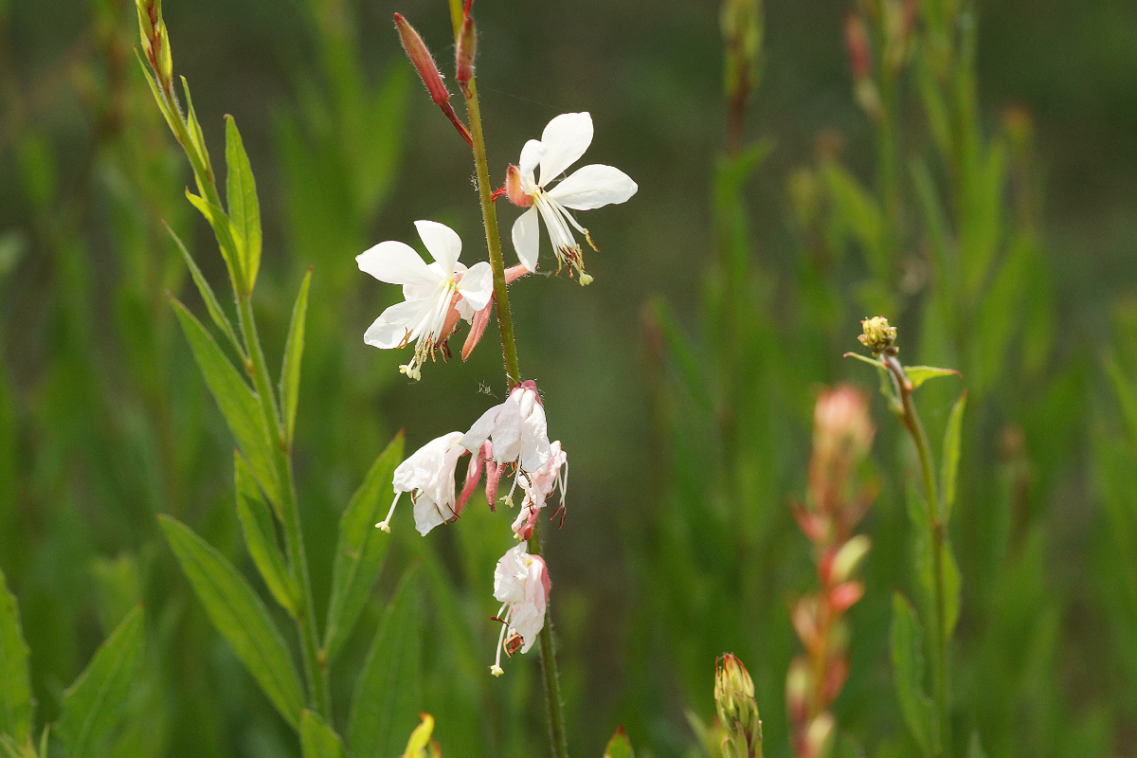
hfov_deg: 13.7
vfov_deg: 9.1
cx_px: 568
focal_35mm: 150
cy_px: 379
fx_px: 4737
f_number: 6.3
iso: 160
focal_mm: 100
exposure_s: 1/160
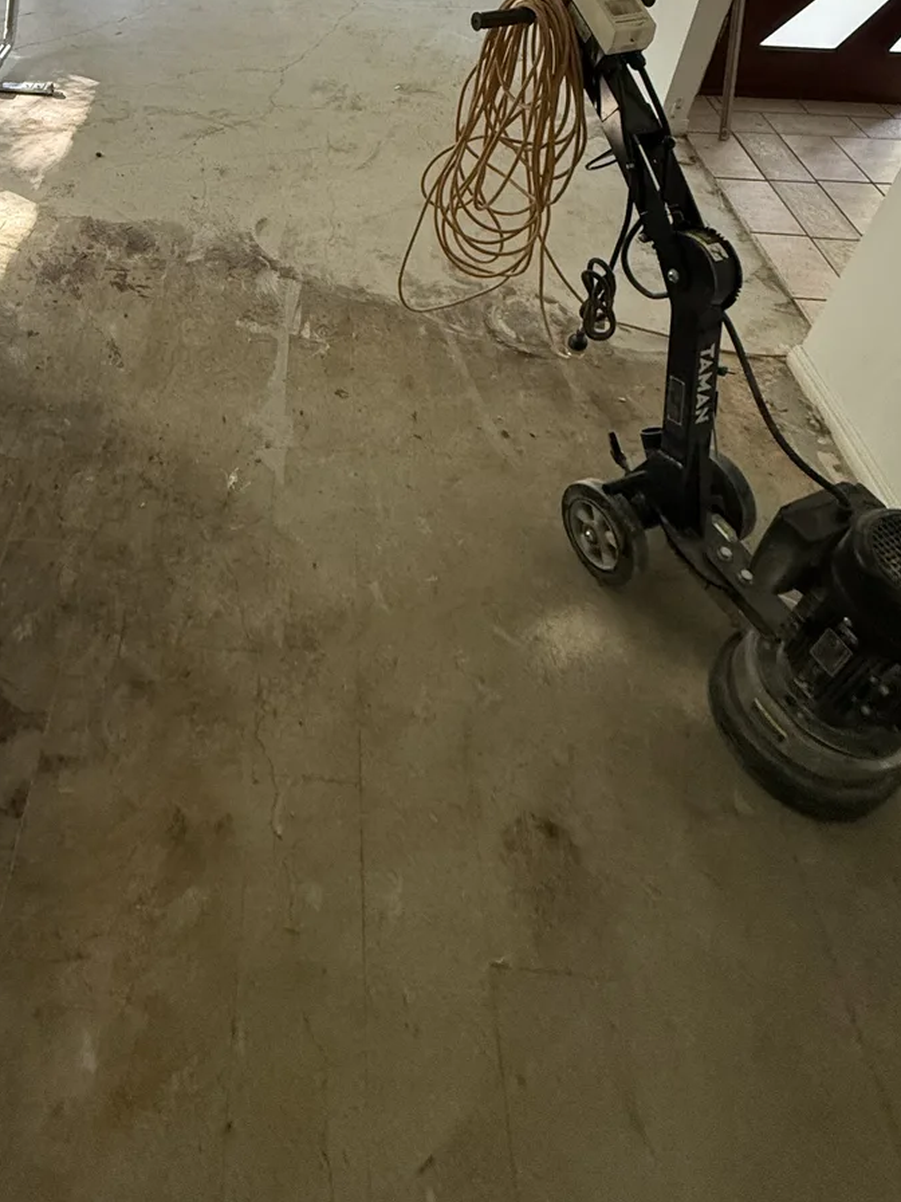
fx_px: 868
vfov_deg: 62.7
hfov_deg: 52.8
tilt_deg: -35.5
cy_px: 220
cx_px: 240
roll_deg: -1.1
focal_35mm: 25
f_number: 2.2
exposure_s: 1/73
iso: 400
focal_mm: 2.22
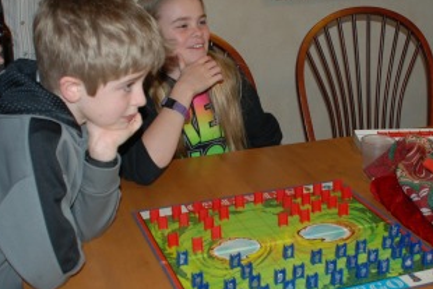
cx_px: 249
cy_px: 156
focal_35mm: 62
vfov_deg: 21.9
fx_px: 746
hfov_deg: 32.3
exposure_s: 1/60
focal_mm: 20
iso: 200
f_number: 3.8
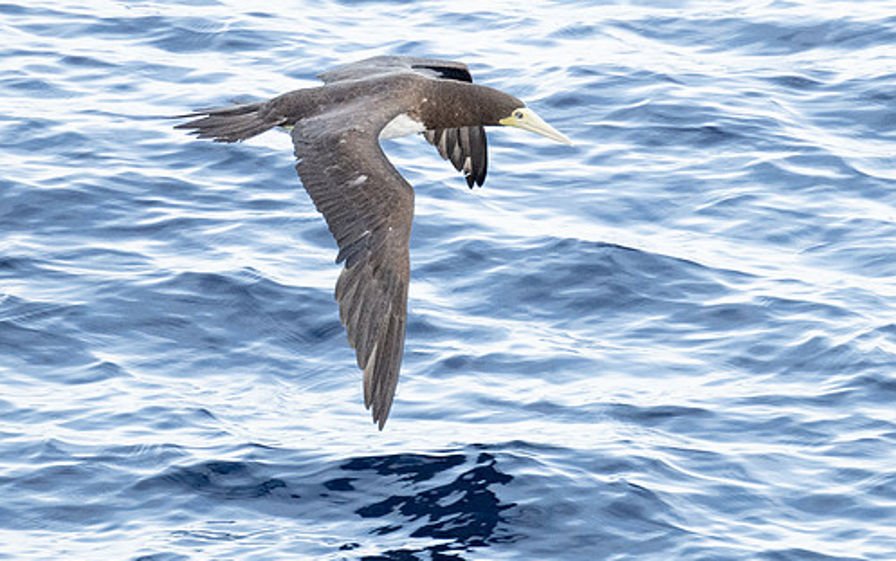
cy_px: 21
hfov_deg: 1.7
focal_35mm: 1225
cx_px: 560
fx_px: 29923
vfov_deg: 1.1
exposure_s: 1/2000
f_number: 5.6
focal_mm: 400
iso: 1600
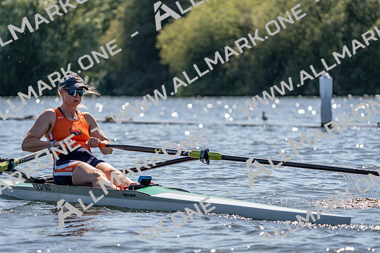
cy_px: 126
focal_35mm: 243
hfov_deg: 8.5
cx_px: 190
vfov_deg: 5.7
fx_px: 2565
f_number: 5.6
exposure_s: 1/2000
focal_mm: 243
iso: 250
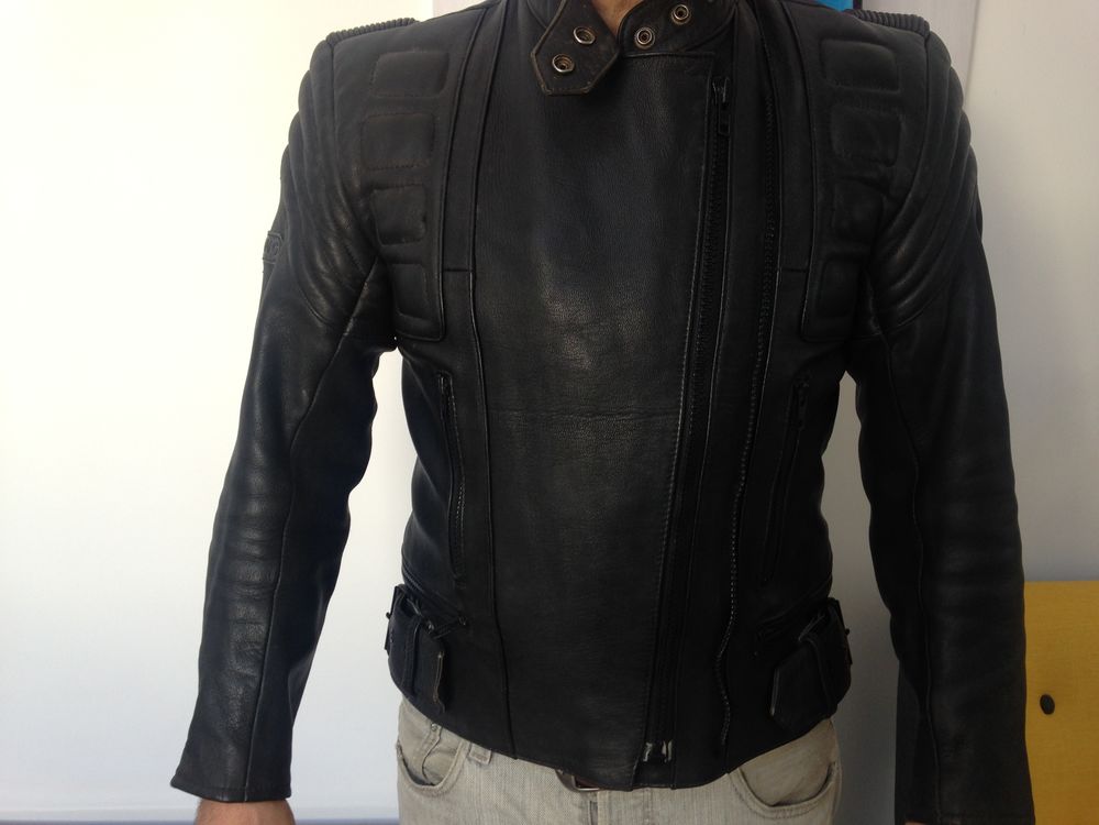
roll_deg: -2.2
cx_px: 550
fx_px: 1048
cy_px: 412
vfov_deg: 42.9
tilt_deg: -15.2
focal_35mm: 33
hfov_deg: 55.4
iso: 50
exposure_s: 1/40
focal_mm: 4.12
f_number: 2.4
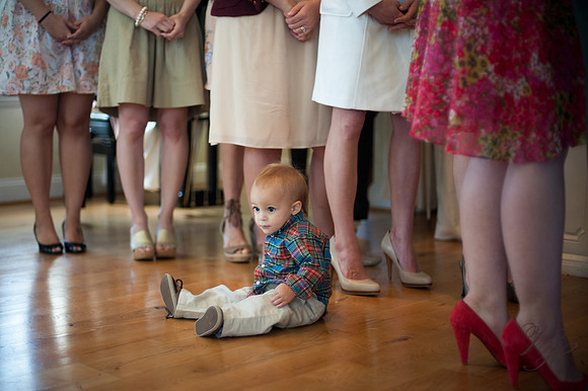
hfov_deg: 39.6
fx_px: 816
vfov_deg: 27.0
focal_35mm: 50
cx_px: 294
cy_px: 196
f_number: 1.4
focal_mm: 50
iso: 200
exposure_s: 1/250
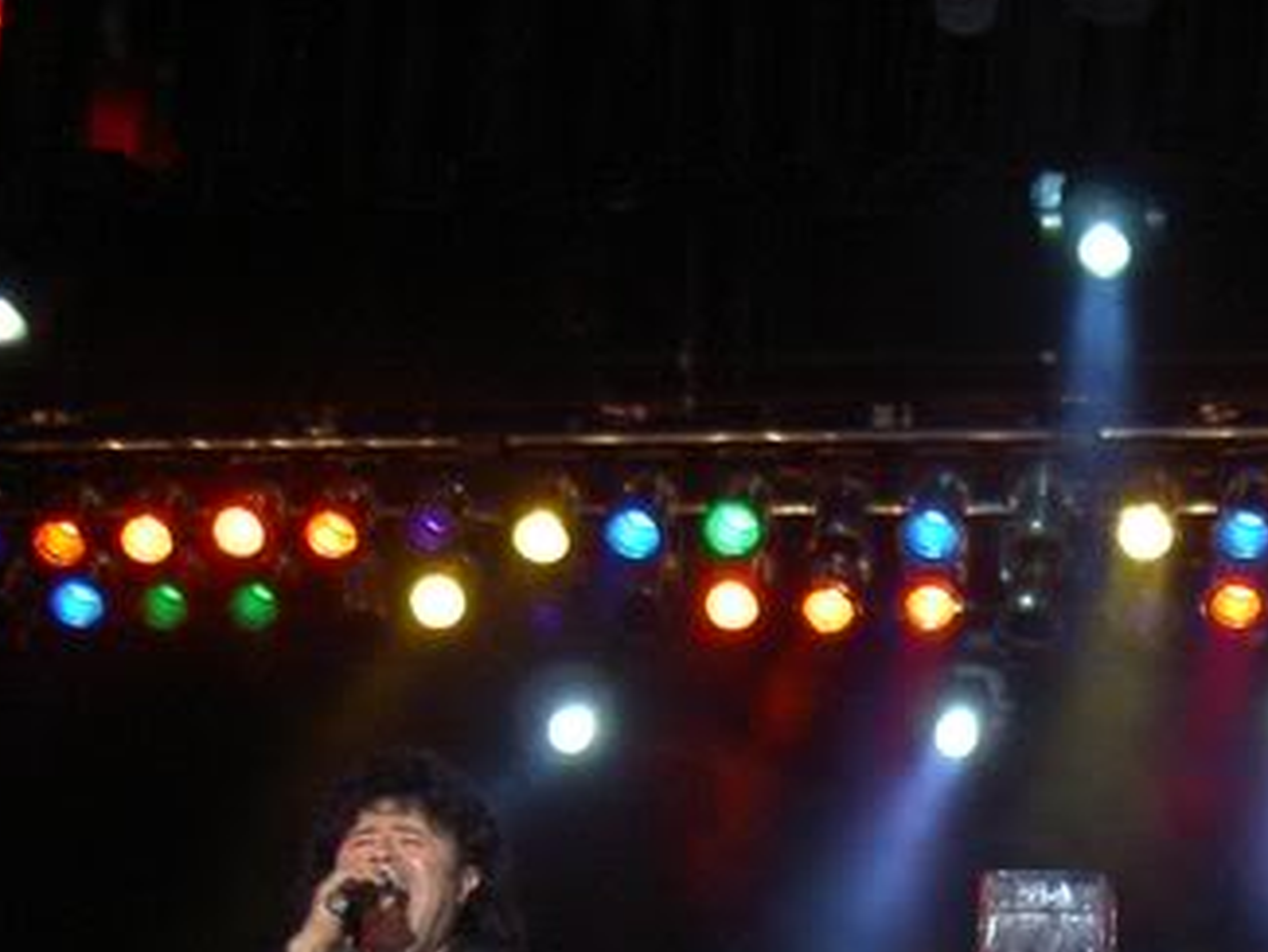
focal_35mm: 96
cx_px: 999
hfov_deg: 20.2
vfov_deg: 14.9
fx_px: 3518
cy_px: 1135
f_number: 2.8
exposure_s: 1/60
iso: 100
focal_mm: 8
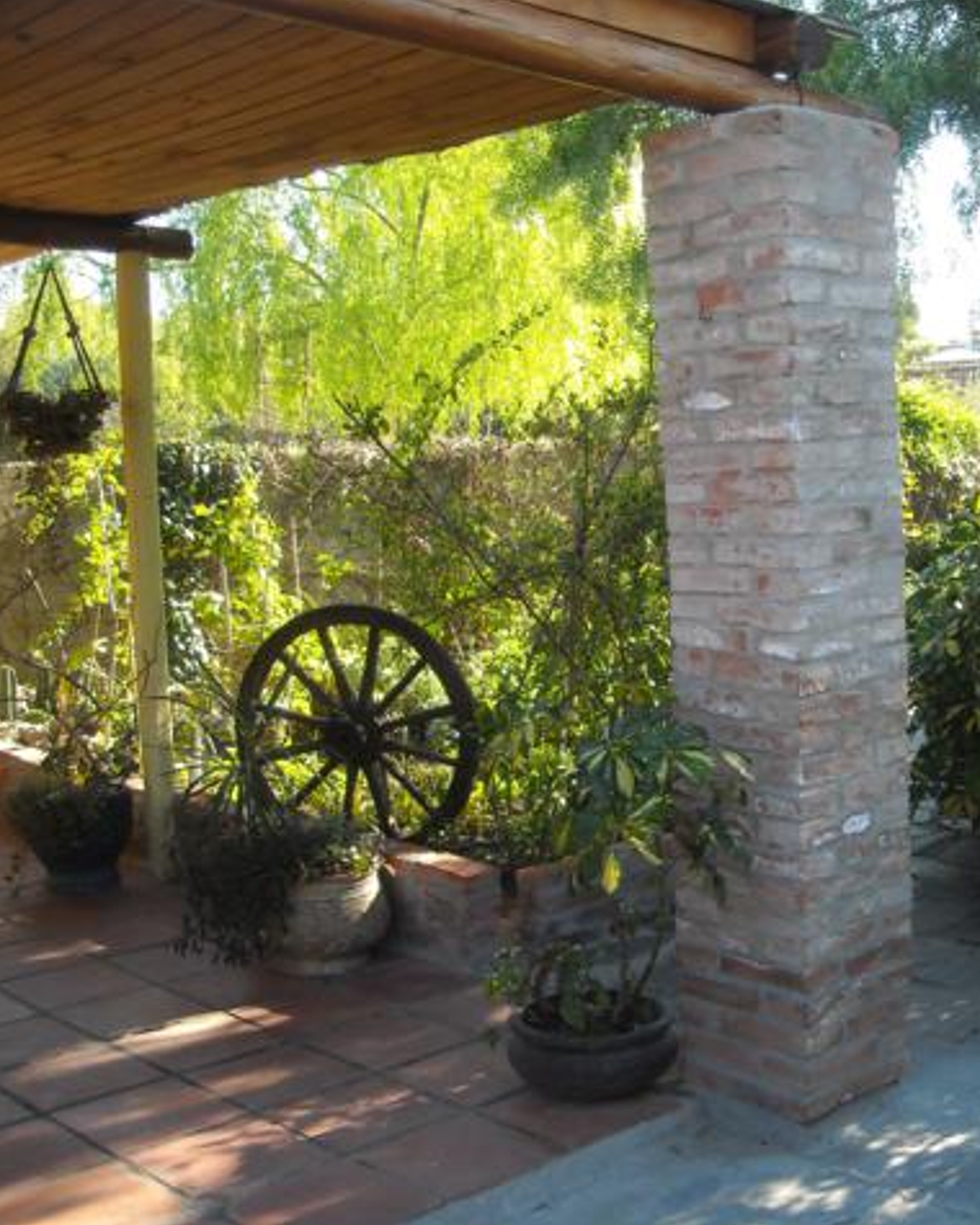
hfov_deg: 32.4
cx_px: 676
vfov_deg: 40.3
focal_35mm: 46
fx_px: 1668
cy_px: 609
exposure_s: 1/250
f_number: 2.8
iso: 147
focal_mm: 5.7
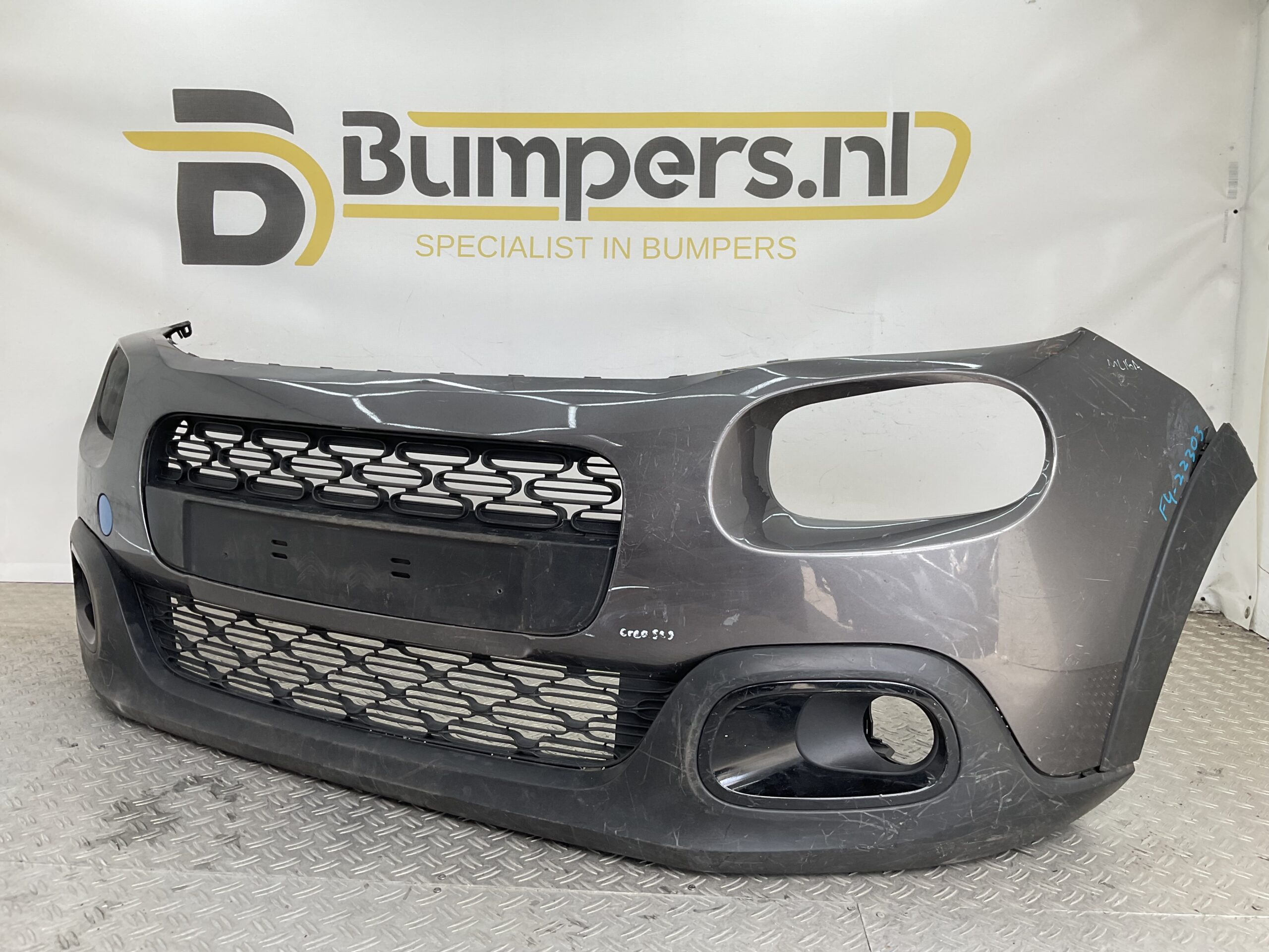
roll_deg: -2.1
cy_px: 476
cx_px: 634
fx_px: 1063
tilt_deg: -8.9
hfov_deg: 61.7
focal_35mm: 29
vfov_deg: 48.2
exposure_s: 1/151
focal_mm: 3
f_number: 1.8
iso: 16
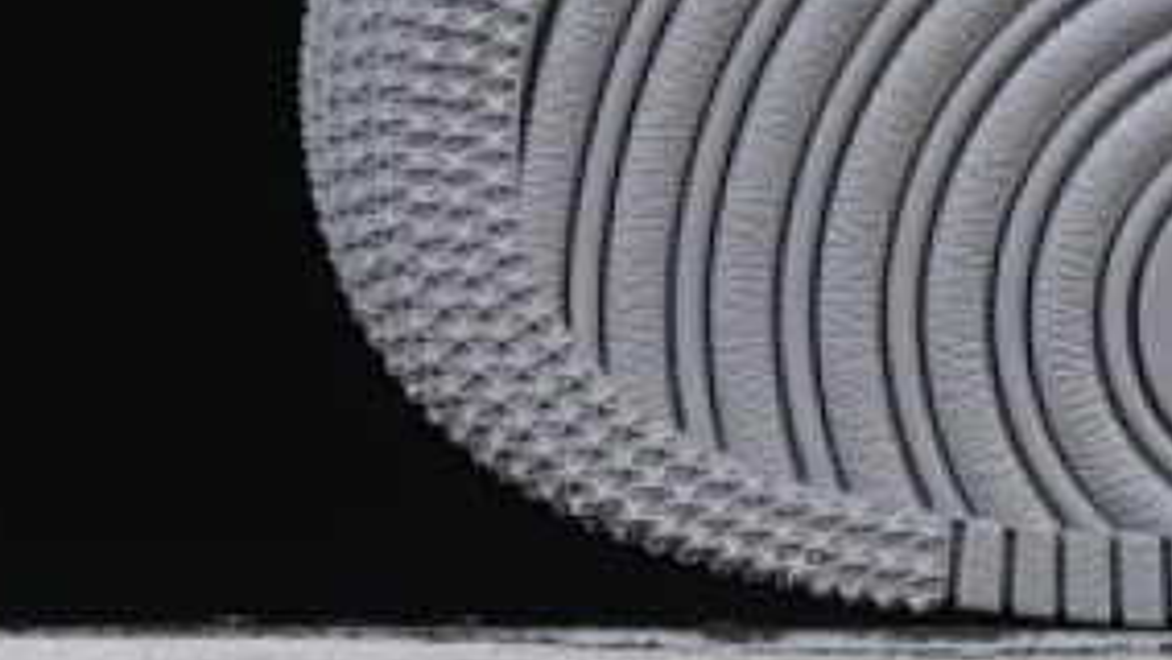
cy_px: -285
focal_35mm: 299
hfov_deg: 7.1
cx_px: 1968
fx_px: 9295
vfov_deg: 4.1
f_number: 8
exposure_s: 1/80
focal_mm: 50
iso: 160
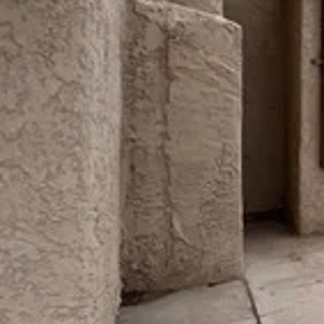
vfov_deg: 32.2
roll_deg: -0.4
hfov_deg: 19.3
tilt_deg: +0.8
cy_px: 85
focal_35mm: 52
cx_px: 643
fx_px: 551
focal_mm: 1.57
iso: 32
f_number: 1.8
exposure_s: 1/867
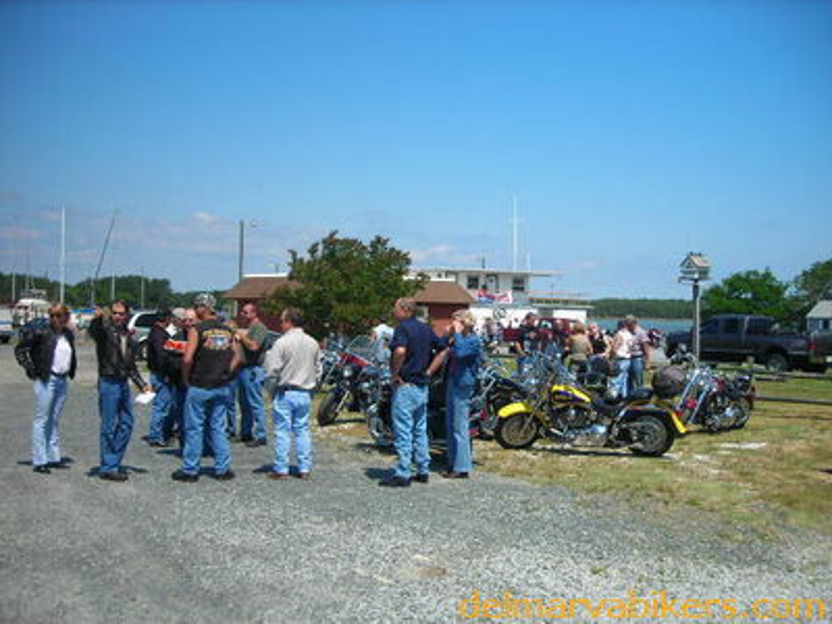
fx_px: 913
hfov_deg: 49.0
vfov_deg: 37.7
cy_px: 312
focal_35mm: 38
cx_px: 416
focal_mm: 6.3
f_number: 6.4
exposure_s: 1/170
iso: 50
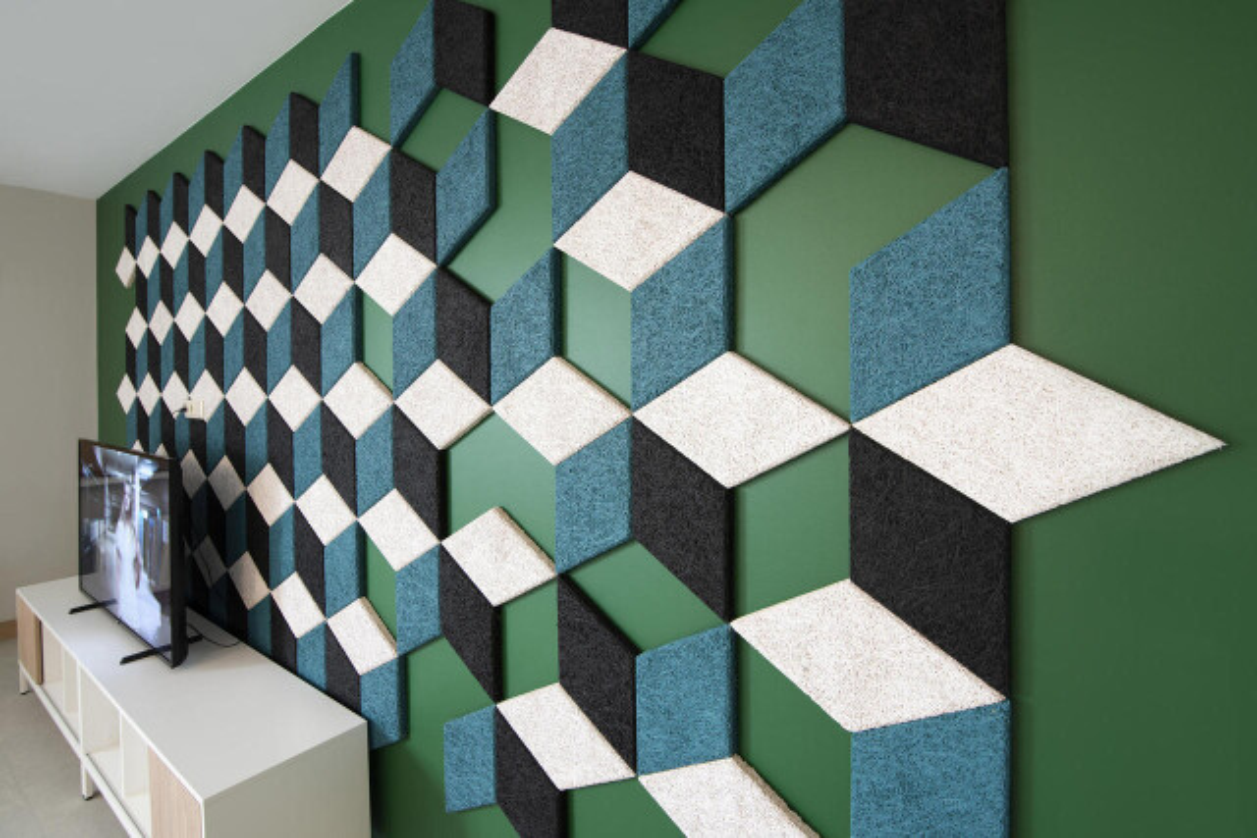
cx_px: 628
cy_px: 419
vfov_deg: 73.8
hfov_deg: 96.7
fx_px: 559
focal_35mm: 16
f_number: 7.1
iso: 160
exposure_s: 1/1.25
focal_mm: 16
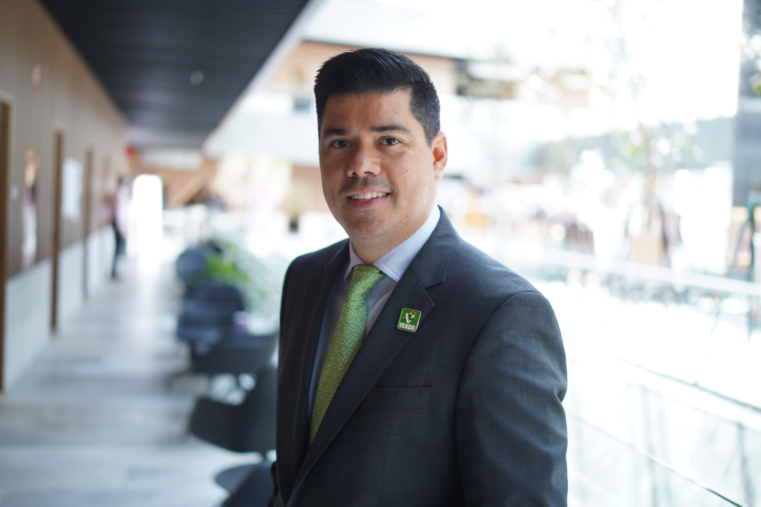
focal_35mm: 45
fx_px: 951
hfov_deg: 43.6
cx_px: 380
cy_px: 254
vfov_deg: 29.9
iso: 250
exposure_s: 1/80
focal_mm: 45
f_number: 1.8
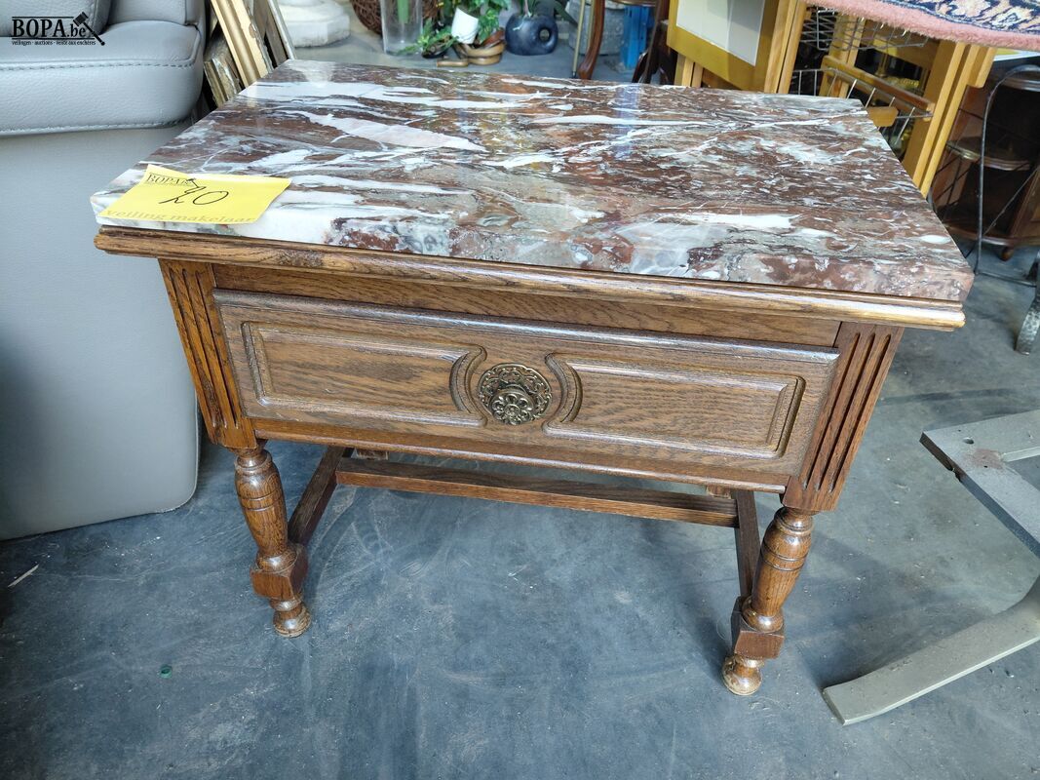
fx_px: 751
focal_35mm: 25
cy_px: 390
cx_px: 520
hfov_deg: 69.4
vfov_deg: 54.9
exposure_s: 1/100
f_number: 1.8
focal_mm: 4.69
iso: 250
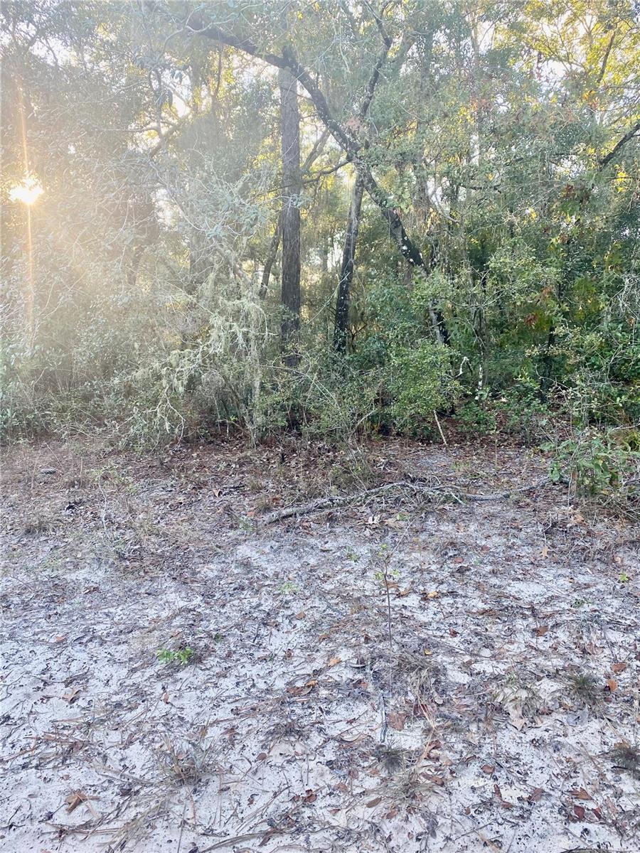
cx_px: 320
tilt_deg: -3.8
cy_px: 426
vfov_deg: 67.3
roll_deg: +1.1
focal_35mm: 26
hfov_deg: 53.1
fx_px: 641
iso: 50
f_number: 1.8
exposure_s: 1/122
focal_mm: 4.25
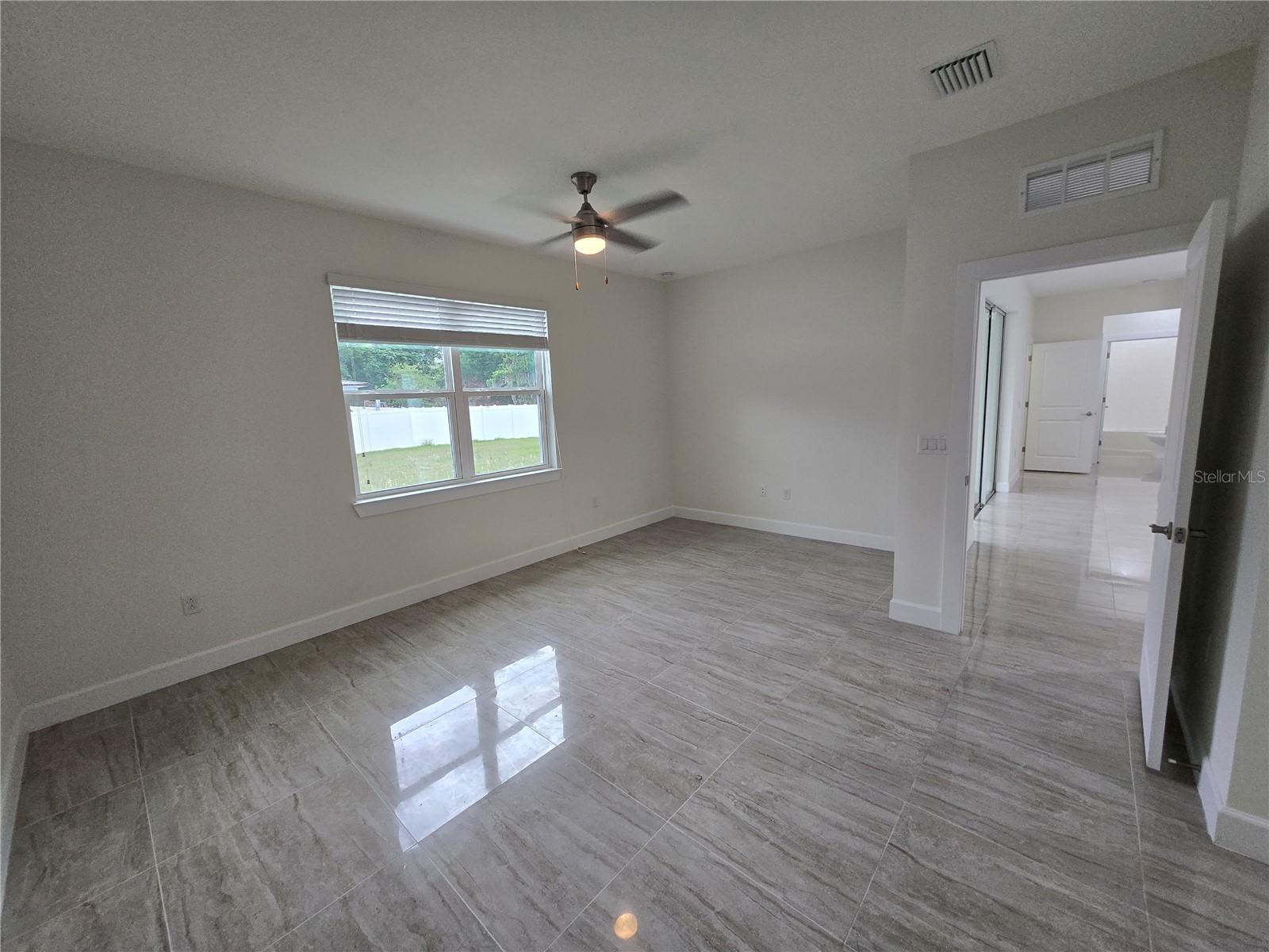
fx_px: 477
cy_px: 476
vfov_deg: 89.9
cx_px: 634
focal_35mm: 13
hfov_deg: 106.2
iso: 100
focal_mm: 1.7
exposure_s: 1/60
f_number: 2.2
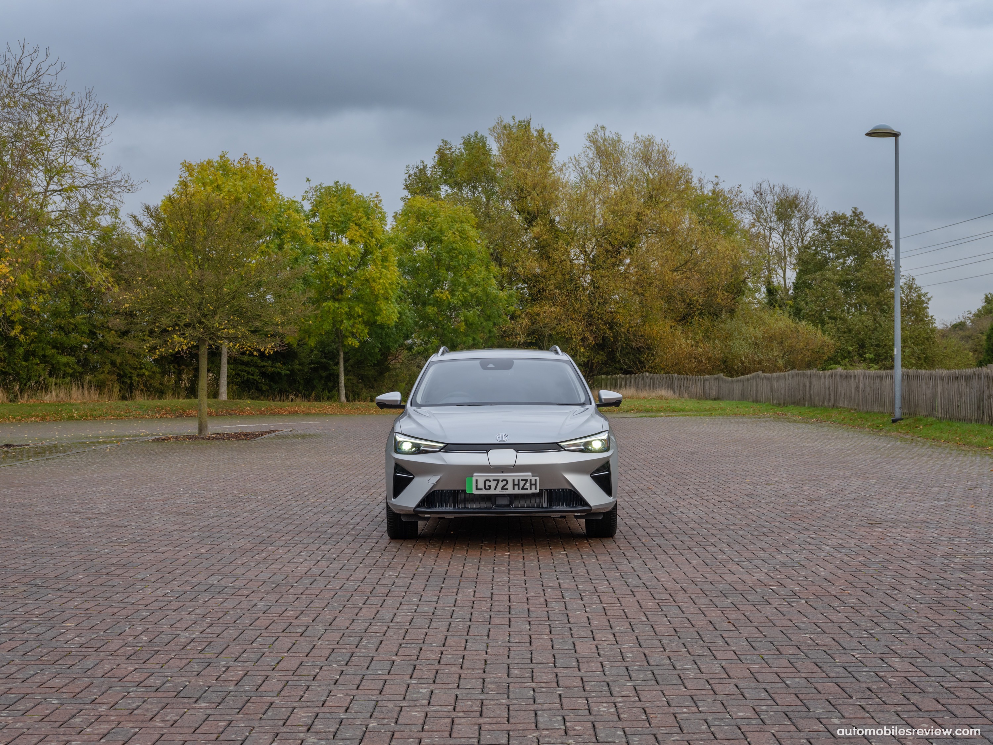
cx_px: 496
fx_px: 1463
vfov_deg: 28.6
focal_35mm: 51
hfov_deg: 37.5
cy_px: 372
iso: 400
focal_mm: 64
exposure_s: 1/40
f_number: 11
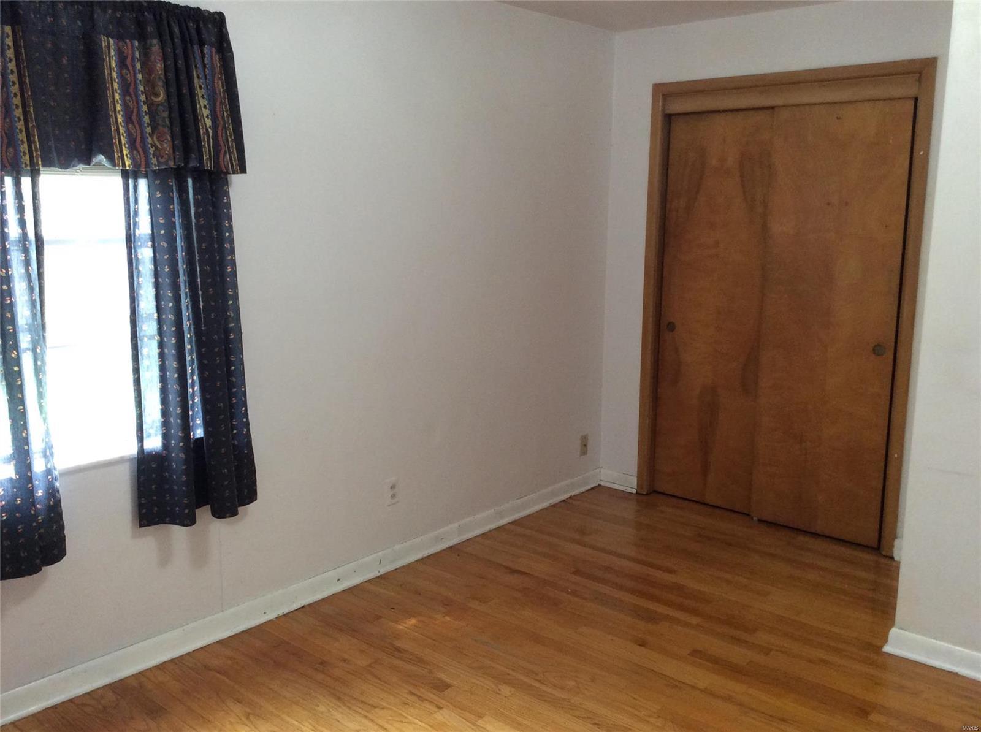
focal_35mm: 32
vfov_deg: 44.0
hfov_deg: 56.9
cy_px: 366
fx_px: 905
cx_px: 490
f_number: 2.4
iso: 125
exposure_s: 1/24
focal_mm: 3.3
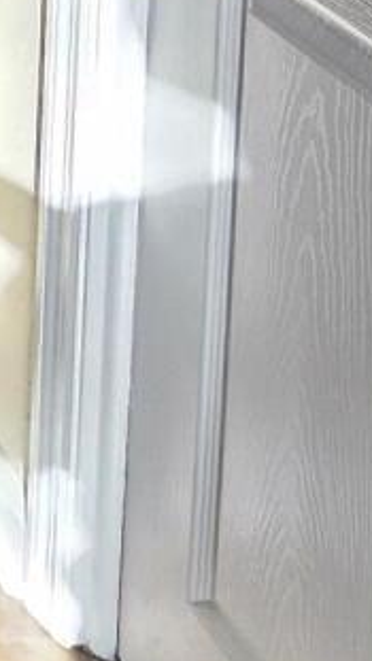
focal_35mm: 91
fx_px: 1595
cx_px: -1065
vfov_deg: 19.1
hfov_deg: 8.3
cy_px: -455
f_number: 2.2
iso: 80
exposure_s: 1/60
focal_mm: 2.2
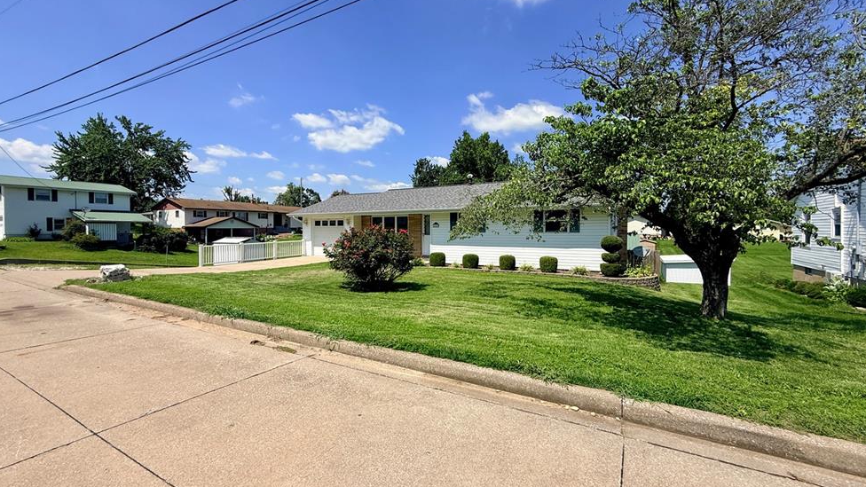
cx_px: 421
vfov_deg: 67.1
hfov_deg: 99.3
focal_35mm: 16
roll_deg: -0.1
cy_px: 235
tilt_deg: -1.3
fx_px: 367
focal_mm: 2.22
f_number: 2.2
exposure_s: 1/2611
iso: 50
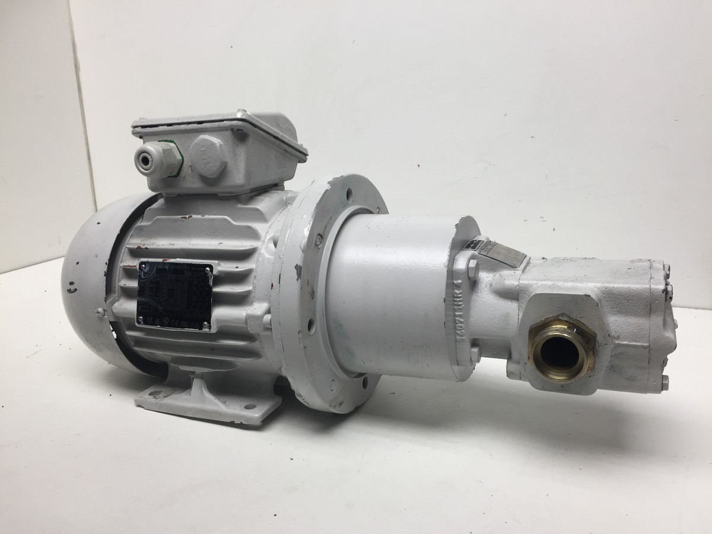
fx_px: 596
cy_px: 267
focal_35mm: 29
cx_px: 356
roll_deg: +0.8
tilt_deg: -14.9
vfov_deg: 48.2
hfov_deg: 61.7
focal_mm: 4.15
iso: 40
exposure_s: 1/100
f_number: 2.2
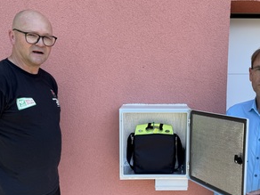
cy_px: 113
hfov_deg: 49.8
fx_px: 278
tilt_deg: -8.0
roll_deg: -0.6
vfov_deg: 38.6
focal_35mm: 37
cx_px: 156
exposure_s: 1/1174
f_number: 1.78
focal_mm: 6.76
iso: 80
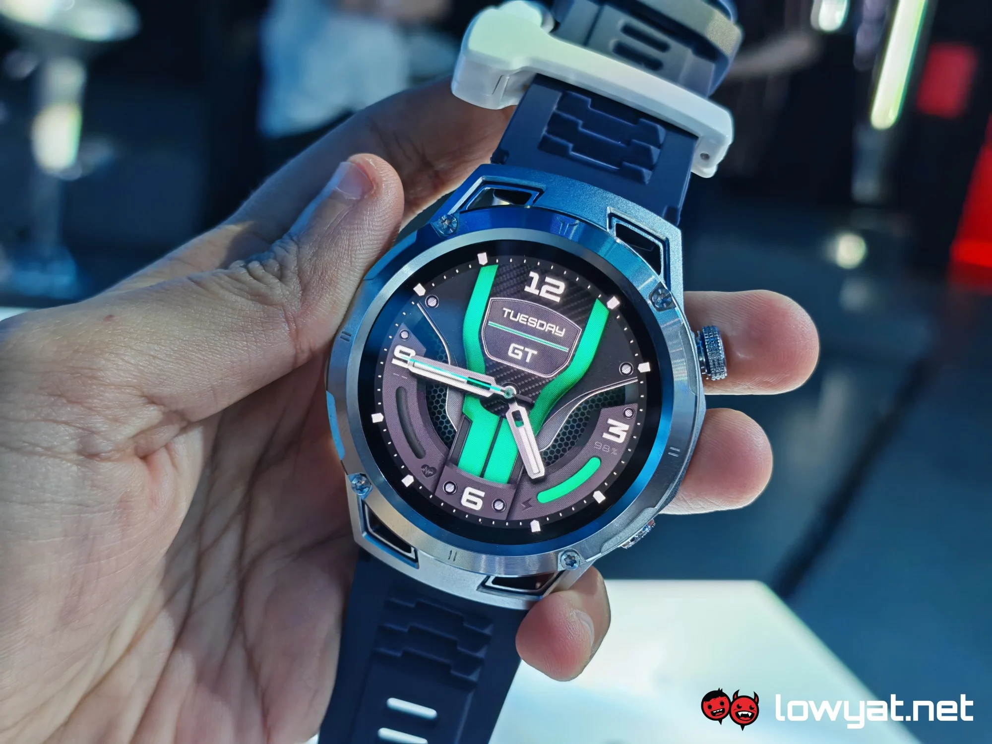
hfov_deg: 41.2
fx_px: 1318
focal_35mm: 46
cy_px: 372
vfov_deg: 31.5
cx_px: 496
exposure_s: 1/120
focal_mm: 5.4
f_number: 1.6
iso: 80
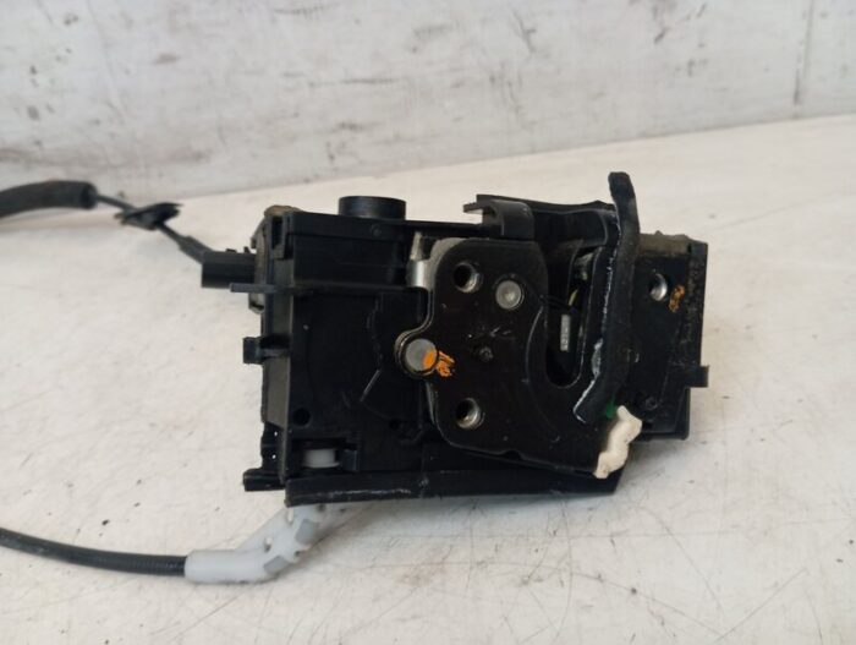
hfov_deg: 63.4
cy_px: 322
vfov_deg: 49.9
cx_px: 428
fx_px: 693
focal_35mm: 28
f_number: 1.8
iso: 863
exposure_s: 1/33.3
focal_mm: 4.22
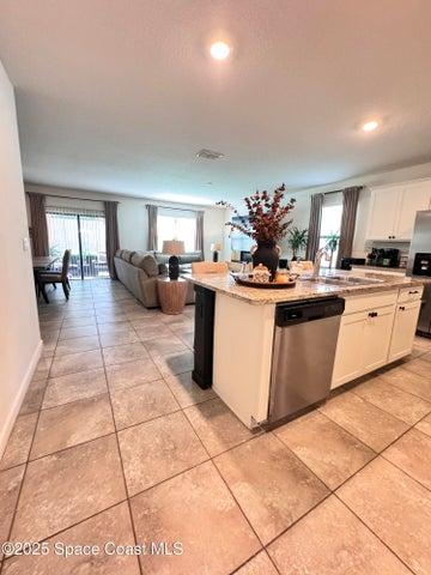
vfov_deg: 102.1
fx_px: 232
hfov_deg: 85.7
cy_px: 288
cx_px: 216
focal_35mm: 14
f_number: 2.2
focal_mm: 2.22
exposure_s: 1/60
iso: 640
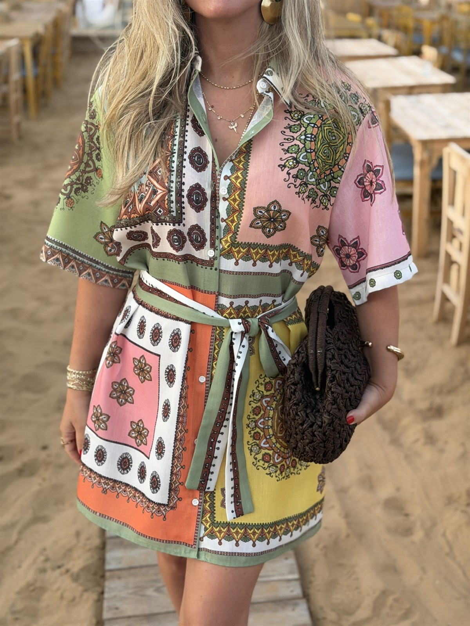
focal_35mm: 48
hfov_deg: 30.3
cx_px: 235
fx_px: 869
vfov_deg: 39.7
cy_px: 313
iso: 200
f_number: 1.78
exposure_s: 1/33
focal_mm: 6.76
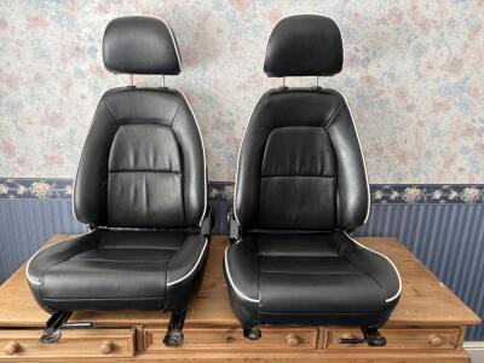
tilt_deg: -16.0
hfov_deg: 67.3
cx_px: 242
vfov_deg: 53.1
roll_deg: -0.7
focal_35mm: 26
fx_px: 364
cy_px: 182
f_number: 1.6
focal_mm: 5.96
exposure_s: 1/122
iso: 100
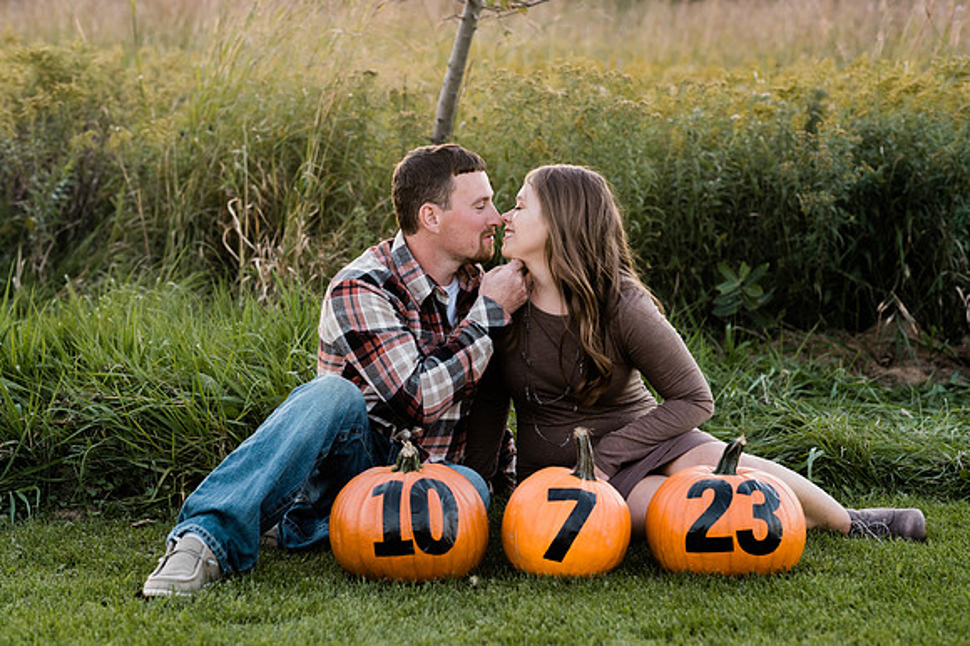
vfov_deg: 16.1
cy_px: 323
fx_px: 2289
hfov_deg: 23.9
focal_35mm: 85
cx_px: 485
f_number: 4.5
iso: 400
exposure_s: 1/250
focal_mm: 85
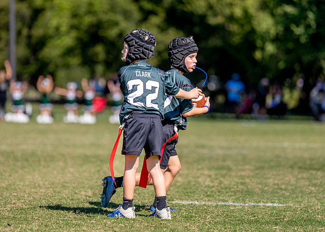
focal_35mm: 209
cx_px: 138
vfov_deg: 6.9
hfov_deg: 9.6
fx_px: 1932
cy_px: 104
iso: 250
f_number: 2.8
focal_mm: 155
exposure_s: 1/5000
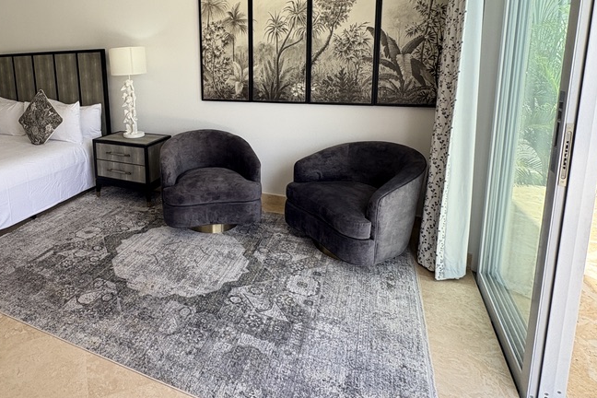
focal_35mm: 23
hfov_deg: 72.7
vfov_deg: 53.5
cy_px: 118
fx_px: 381
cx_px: 178
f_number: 2.2
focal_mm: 2.22
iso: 40
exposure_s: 1/235
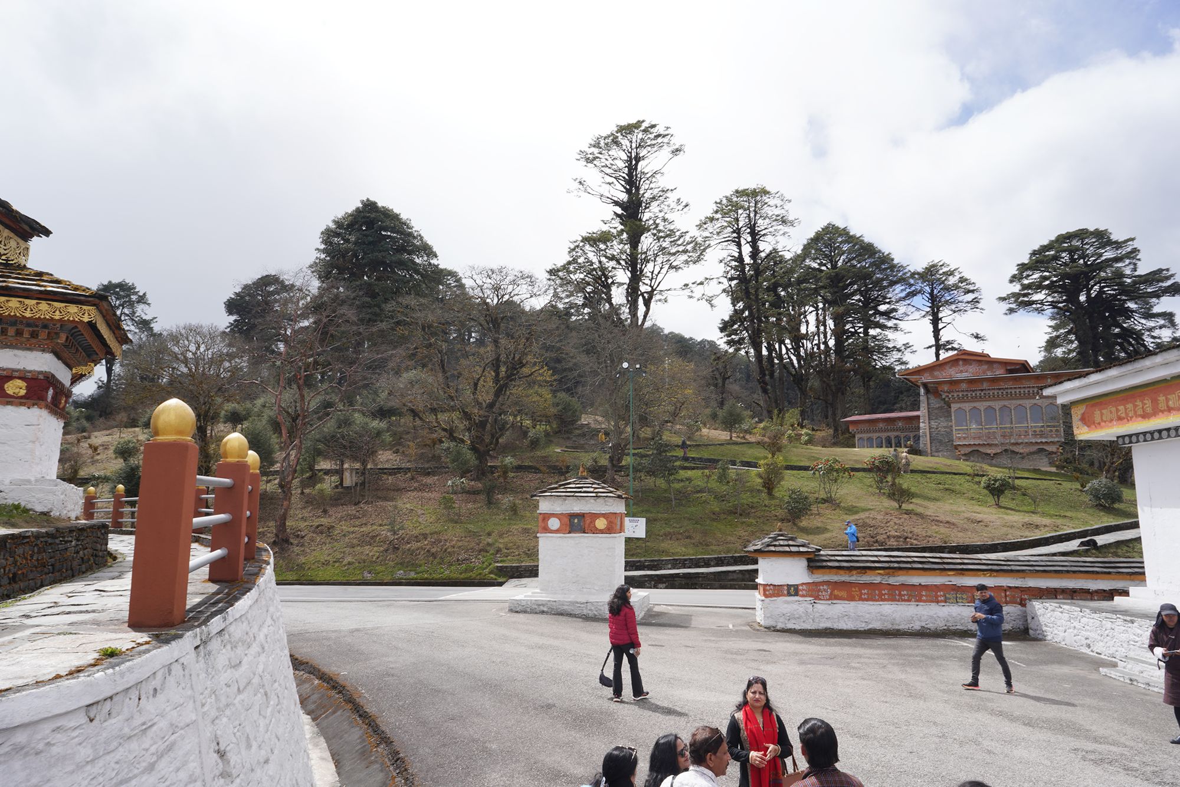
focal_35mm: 24
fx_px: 787
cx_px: 590
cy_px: 394
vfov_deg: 53.1
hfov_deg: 73.7
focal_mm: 24
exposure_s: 1/100
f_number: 14
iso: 100
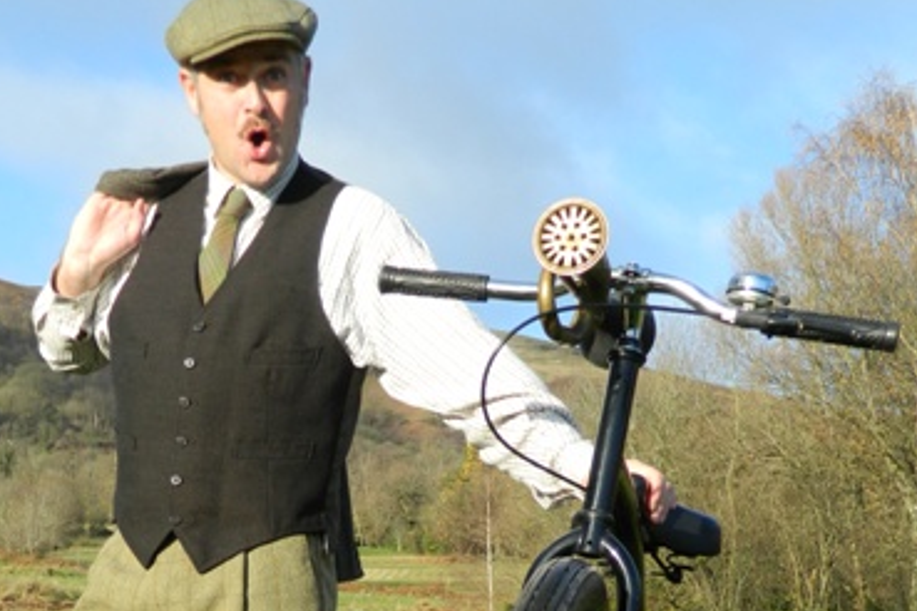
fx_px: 1630
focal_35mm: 64
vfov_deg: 20.1
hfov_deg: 31.3
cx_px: 365
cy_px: 703
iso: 80
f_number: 3.3
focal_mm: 6.2
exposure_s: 1/400
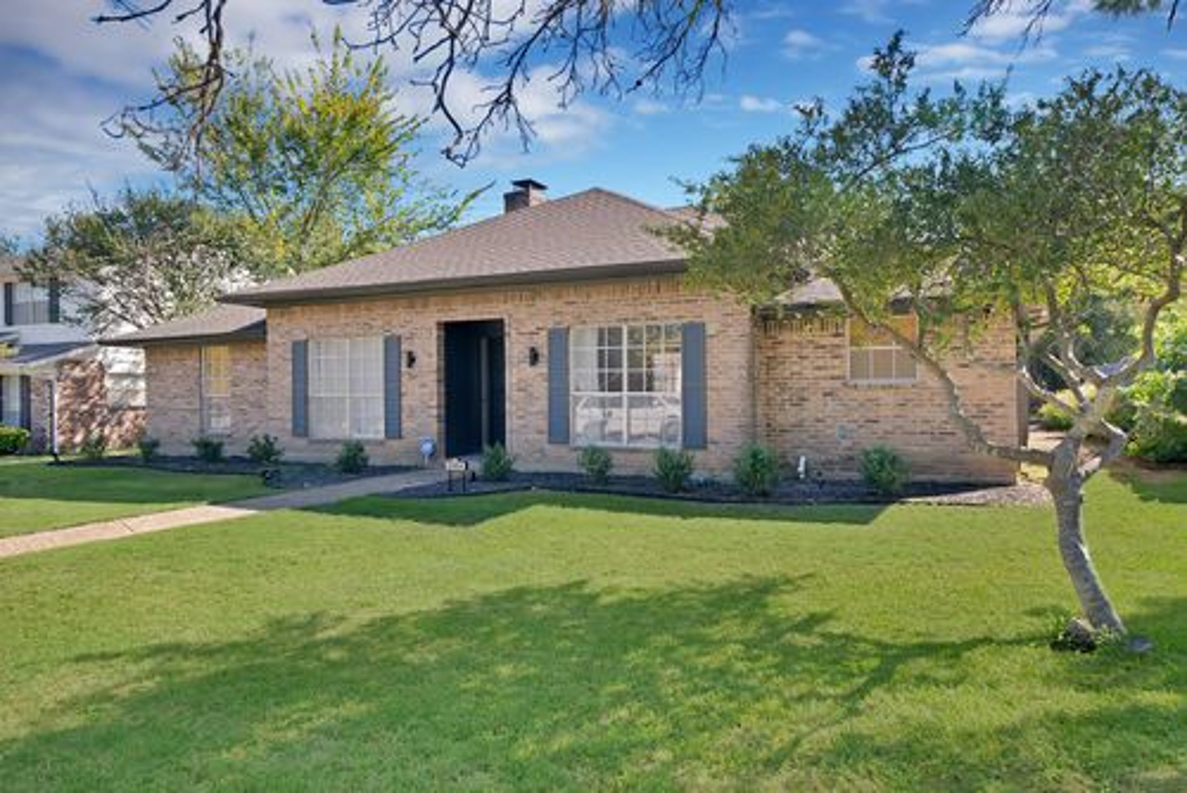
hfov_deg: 73.7
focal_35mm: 24
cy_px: 396
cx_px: 594
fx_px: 792
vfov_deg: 53.2
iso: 640
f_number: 9
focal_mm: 24
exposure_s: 1/60
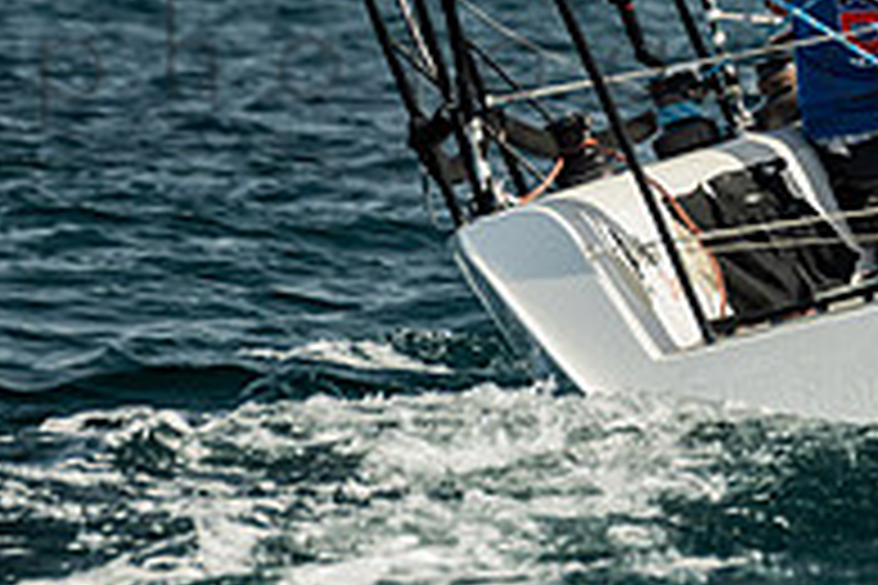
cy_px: -268
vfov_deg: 1.8
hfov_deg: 2.8
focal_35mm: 746
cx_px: 935
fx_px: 18193
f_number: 6.3
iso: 320
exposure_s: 1/1000
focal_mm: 190
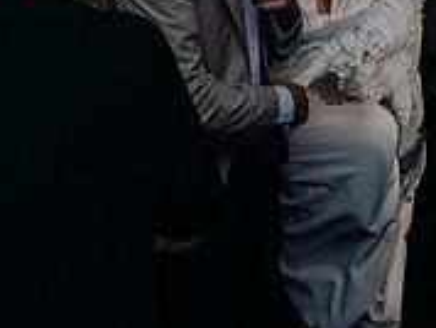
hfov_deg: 25.7
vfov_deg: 18.9
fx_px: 946
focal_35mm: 75
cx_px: 314
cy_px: -28
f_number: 3.5
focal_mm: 24
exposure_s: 1/160
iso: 2500
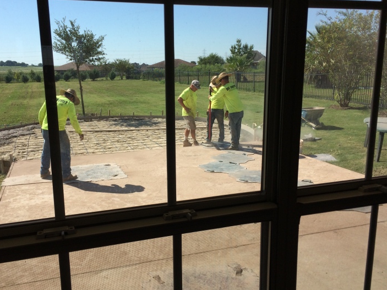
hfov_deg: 55.2
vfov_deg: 42.9
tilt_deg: -13.2
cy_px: 146
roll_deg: +1.1
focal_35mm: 33
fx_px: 369
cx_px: 170
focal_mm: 4.15
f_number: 2.2
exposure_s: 1/1866
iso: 32
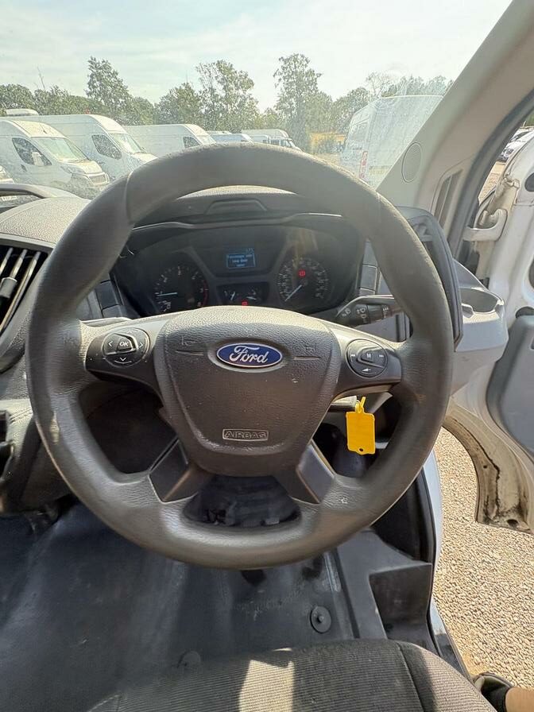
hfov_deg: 85.7
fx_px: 288
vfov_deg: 102.1
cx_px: 267
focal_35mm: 14
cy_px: 356
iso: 125
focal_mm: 2.22
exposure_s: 1/139
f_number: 2.2
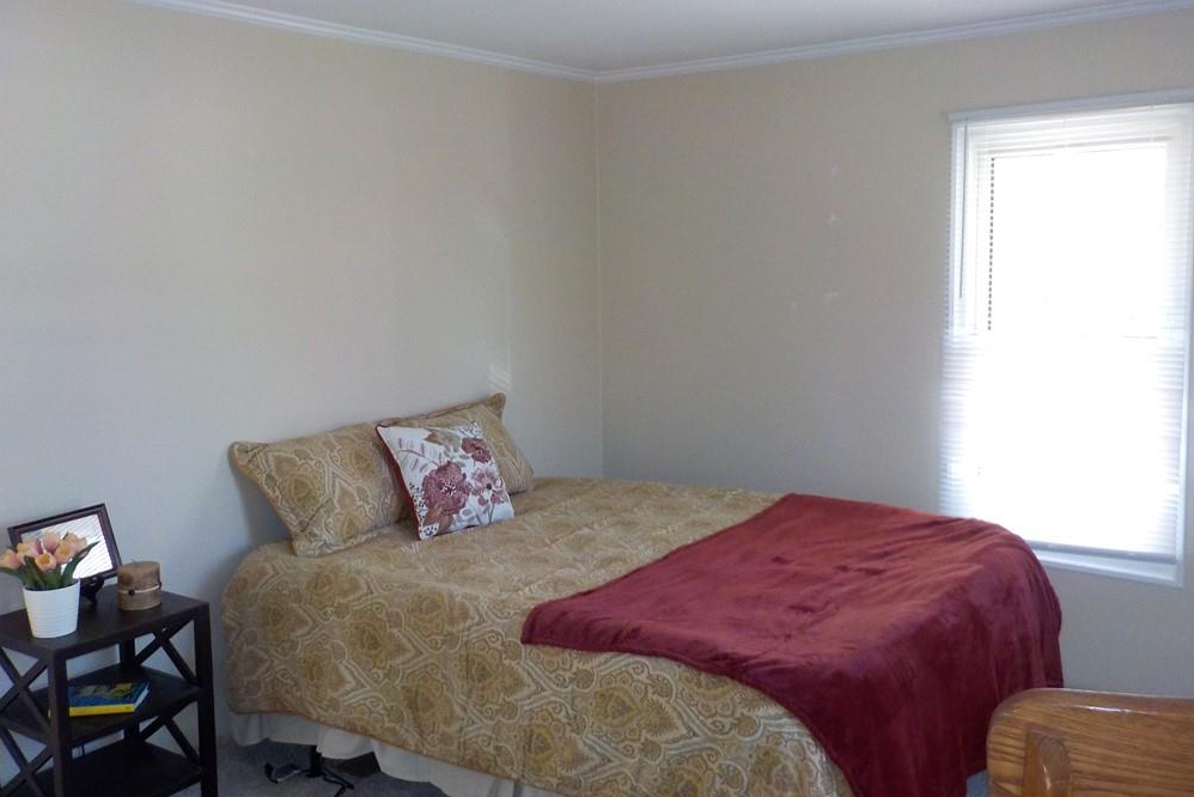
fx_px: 1062
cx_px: 602
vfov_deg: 41.1
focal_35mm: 32
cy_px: 372
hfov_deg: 58.7
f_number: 3.3
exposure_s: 1/30
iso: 320
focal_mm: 4.1
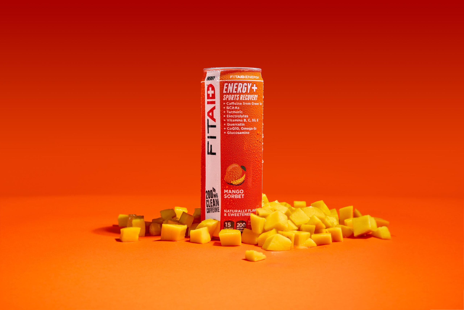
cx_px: 232
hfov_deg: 39.6
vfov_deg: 27.0
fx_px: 644
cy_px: 155
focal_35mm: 50
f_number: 11
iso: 250
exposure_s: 1/8
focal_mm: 50
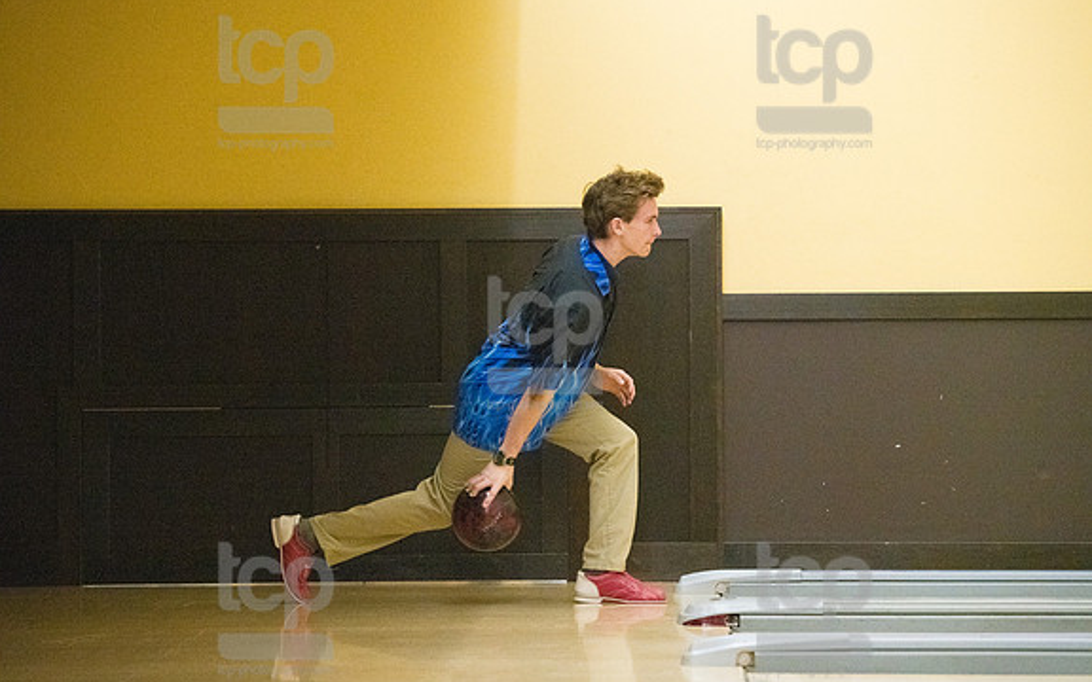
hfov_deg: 13.6
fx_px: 4583
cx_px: 546
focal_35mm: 154
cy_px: 344
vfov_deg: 8.5
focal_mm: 150
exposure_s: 1/1000
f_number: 4.5
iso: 10000
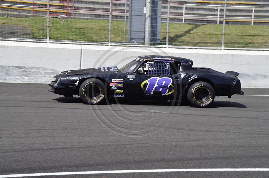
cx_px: 134
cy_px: 89
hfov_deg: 26.0
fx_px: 582
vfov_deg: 17.4
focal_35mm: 78
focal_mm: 52
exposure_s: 1/1000
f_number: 14
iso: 1000
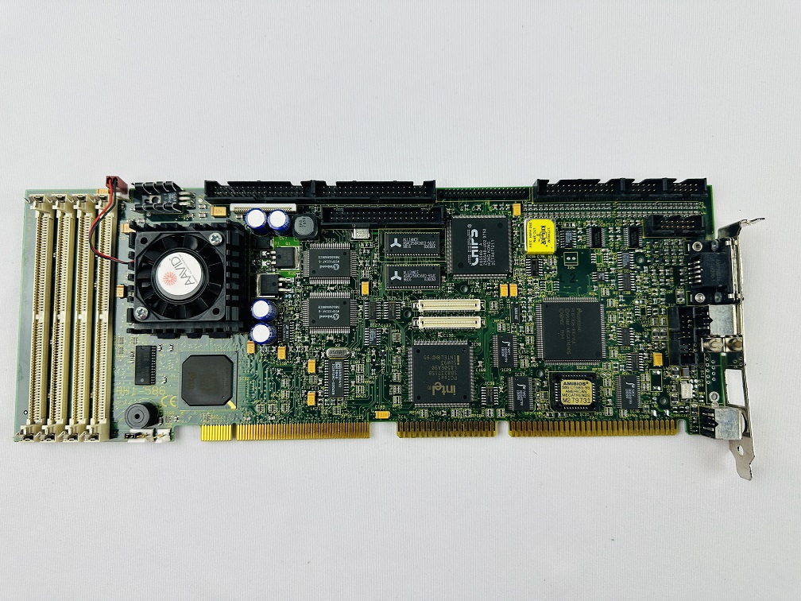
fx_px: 555
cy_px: 300
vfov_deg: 56.8
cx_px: 400
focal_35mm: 24
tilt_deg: -84.6
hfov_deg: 71.6
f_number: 1.78
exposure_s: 1/120
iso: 80
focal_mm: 6.86
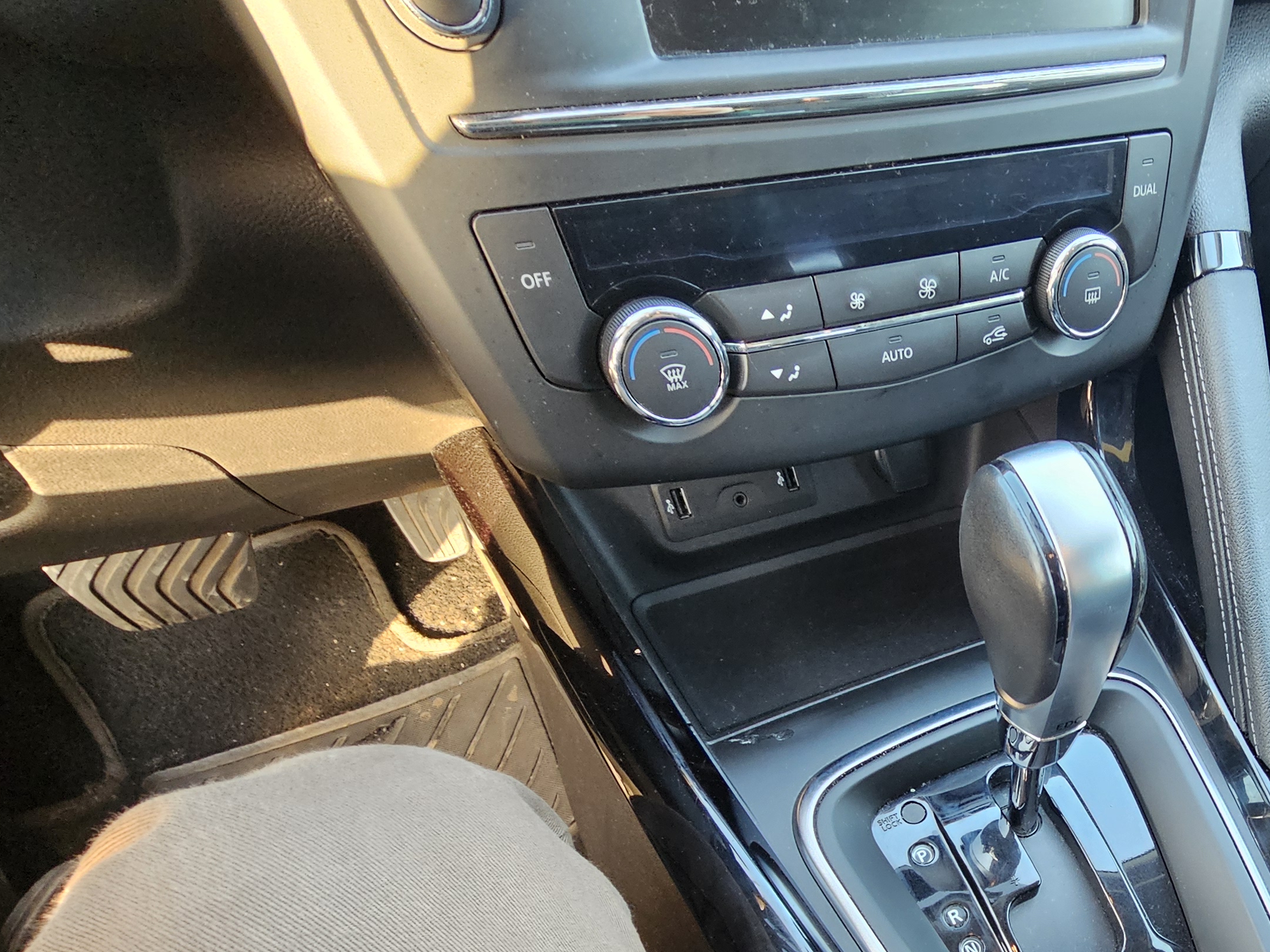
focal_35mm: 24
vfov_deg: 51.5
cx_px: 1079
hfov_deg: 63.0
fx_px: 880
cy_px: 821
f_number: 2.2
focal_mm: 2.2
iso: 320
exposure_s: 1/50
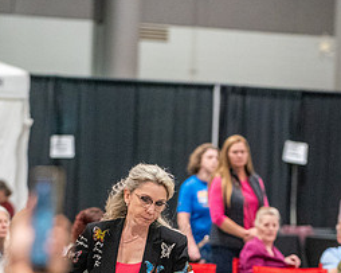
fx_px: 3158
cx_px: 238
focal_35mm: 313
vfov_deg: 4.9
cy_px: 284
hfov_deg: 6.2
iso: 6400
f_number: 2.8
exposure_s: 1/250
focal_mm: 121
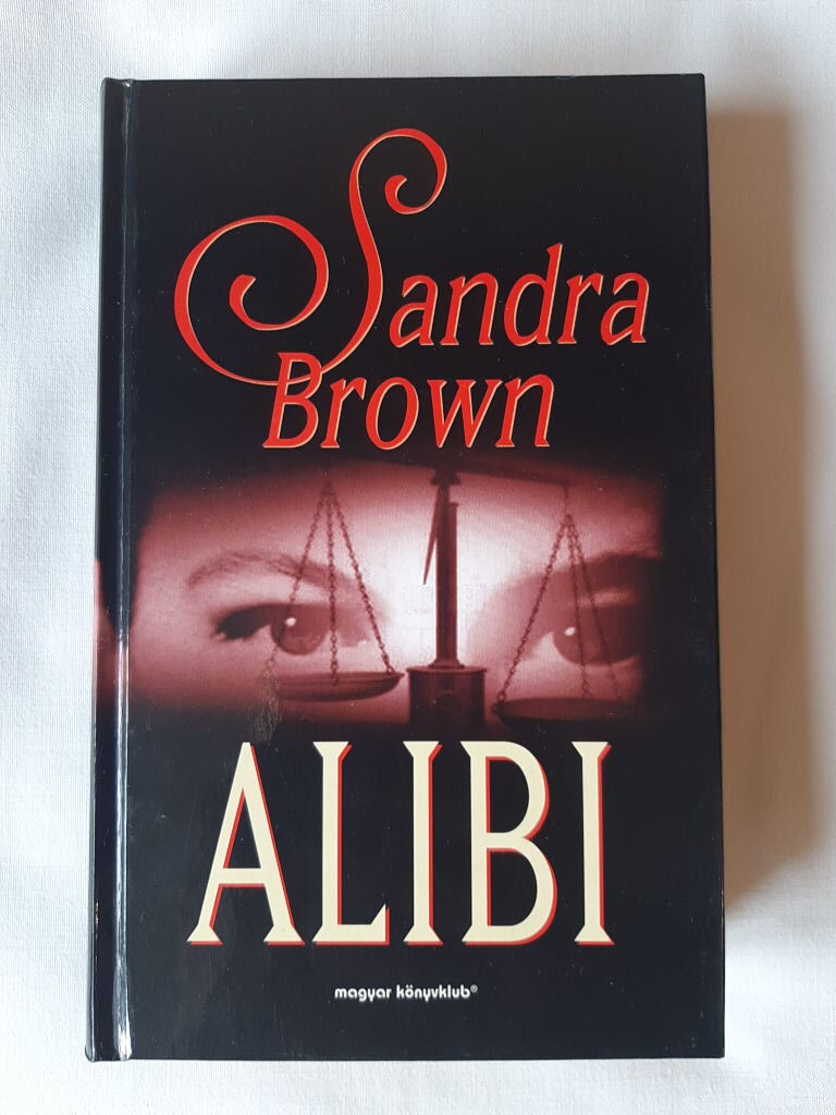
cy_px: 558
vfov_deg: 65.3
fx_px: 869
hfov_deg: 51.4
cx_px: 418
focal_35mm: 27
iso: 286
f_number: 1.7
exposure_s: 1/50
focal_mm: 3.93
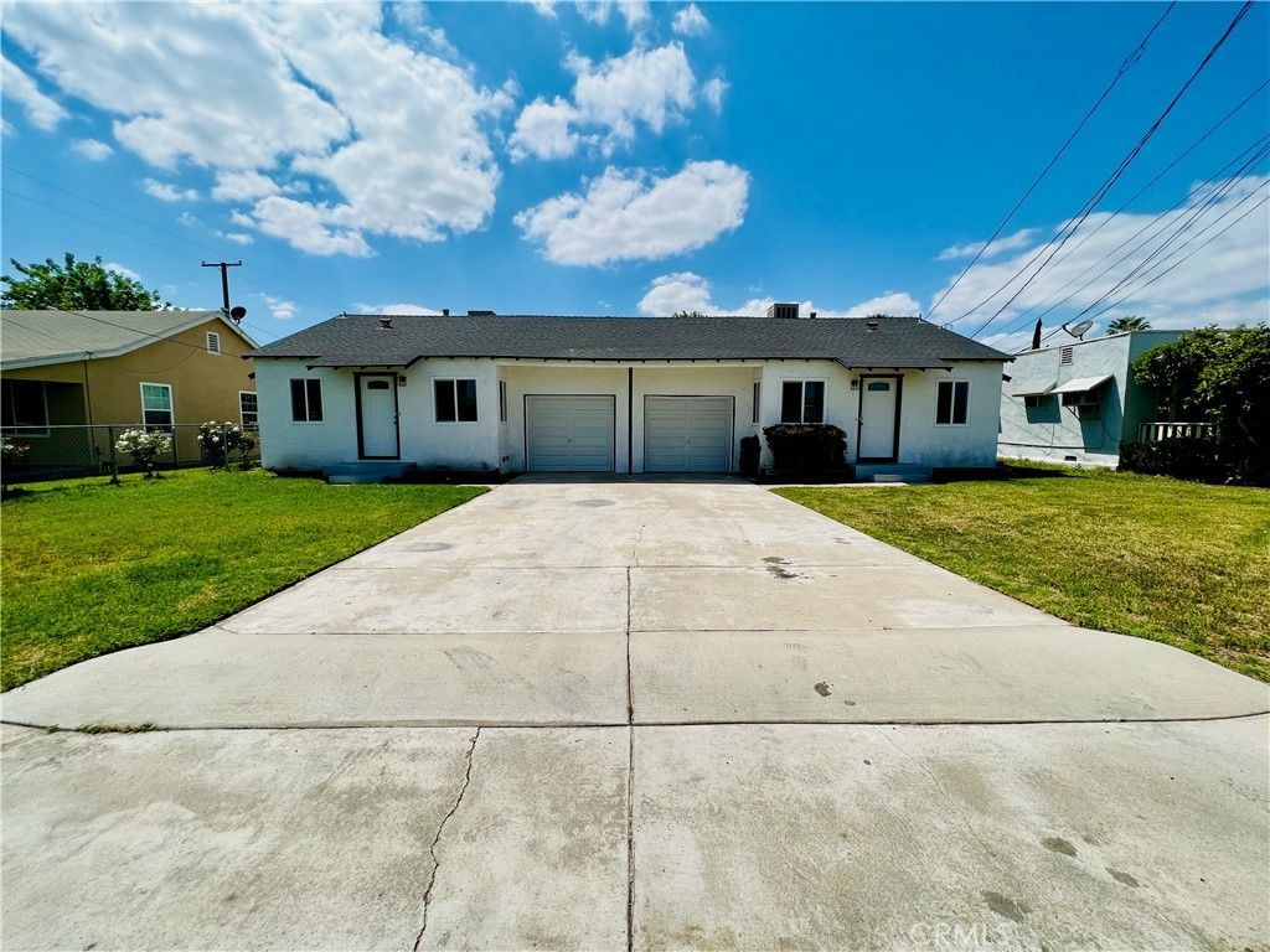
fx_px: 477
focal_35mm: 13
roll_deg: -0.3
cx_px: 635
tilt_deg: -5.6
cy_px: 476
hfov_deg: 106.2
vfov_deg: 89.9
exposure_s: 1/3311
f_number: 1.8
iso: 32
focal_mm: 1.57
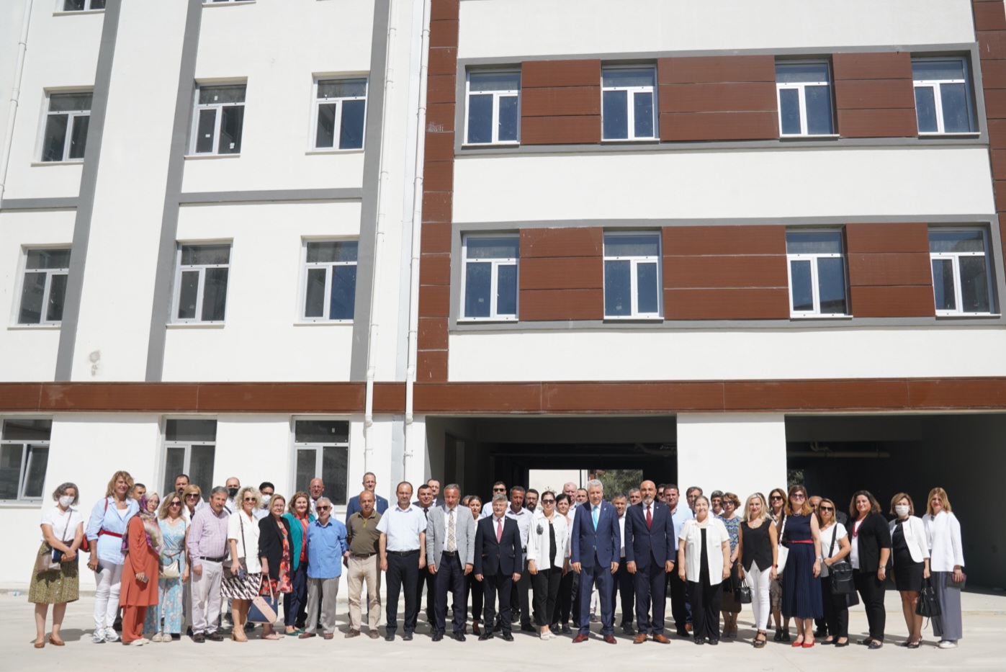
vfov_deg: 49.6
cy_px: 336
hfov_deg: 69.4
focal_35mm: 26
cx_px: 503
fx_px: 727
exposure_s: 1/250
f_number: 8
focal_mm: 26
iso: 100
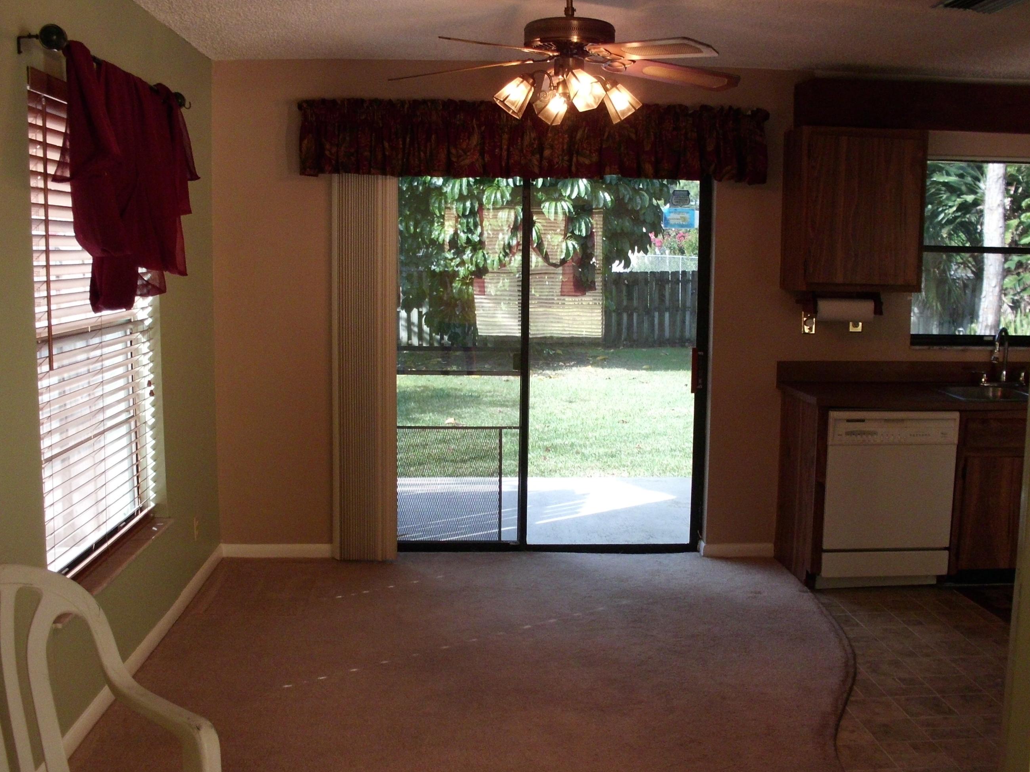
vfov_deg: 38.7
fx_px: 1101
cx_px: 503
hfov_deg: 50.1
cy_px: 390
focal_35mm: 37
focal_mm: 6.3
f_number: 2.9
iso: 200
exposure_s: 1/80
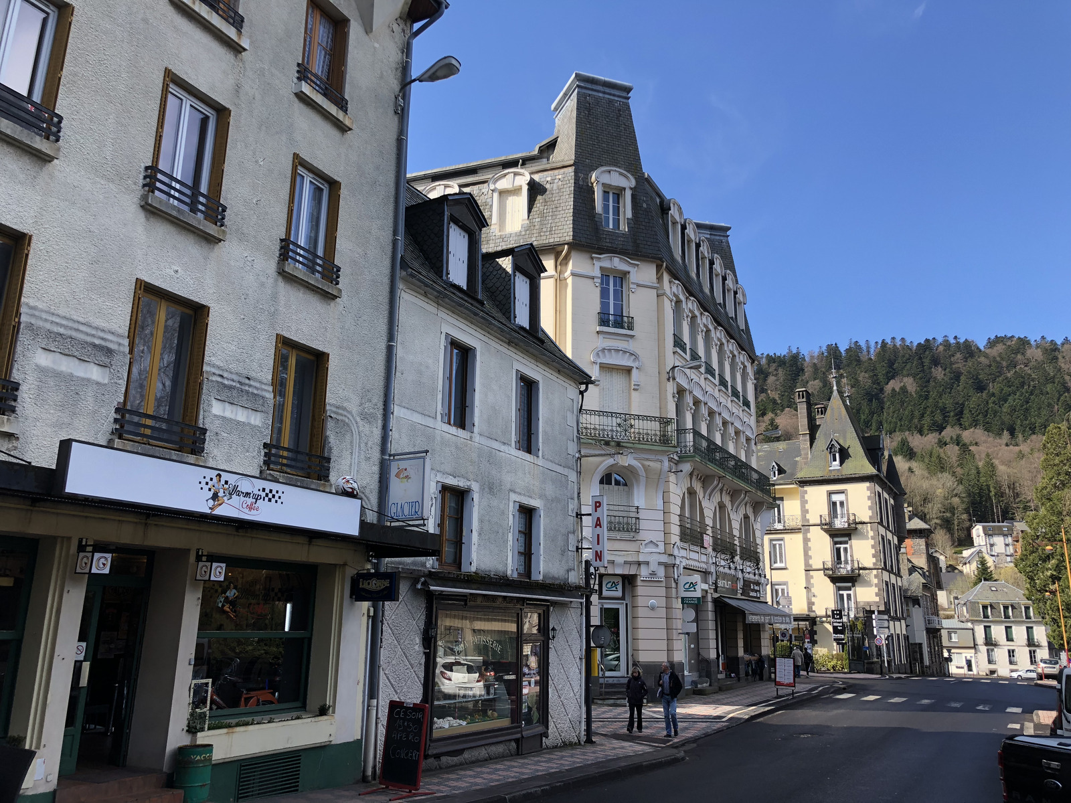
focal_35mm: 28
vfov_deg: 49.7
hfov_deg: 63.4
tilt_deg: +14.9
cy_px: 402
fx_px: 866
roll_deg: +0.1
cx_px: 536
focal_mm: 4
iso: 20
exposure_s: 1/695
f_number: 1.8
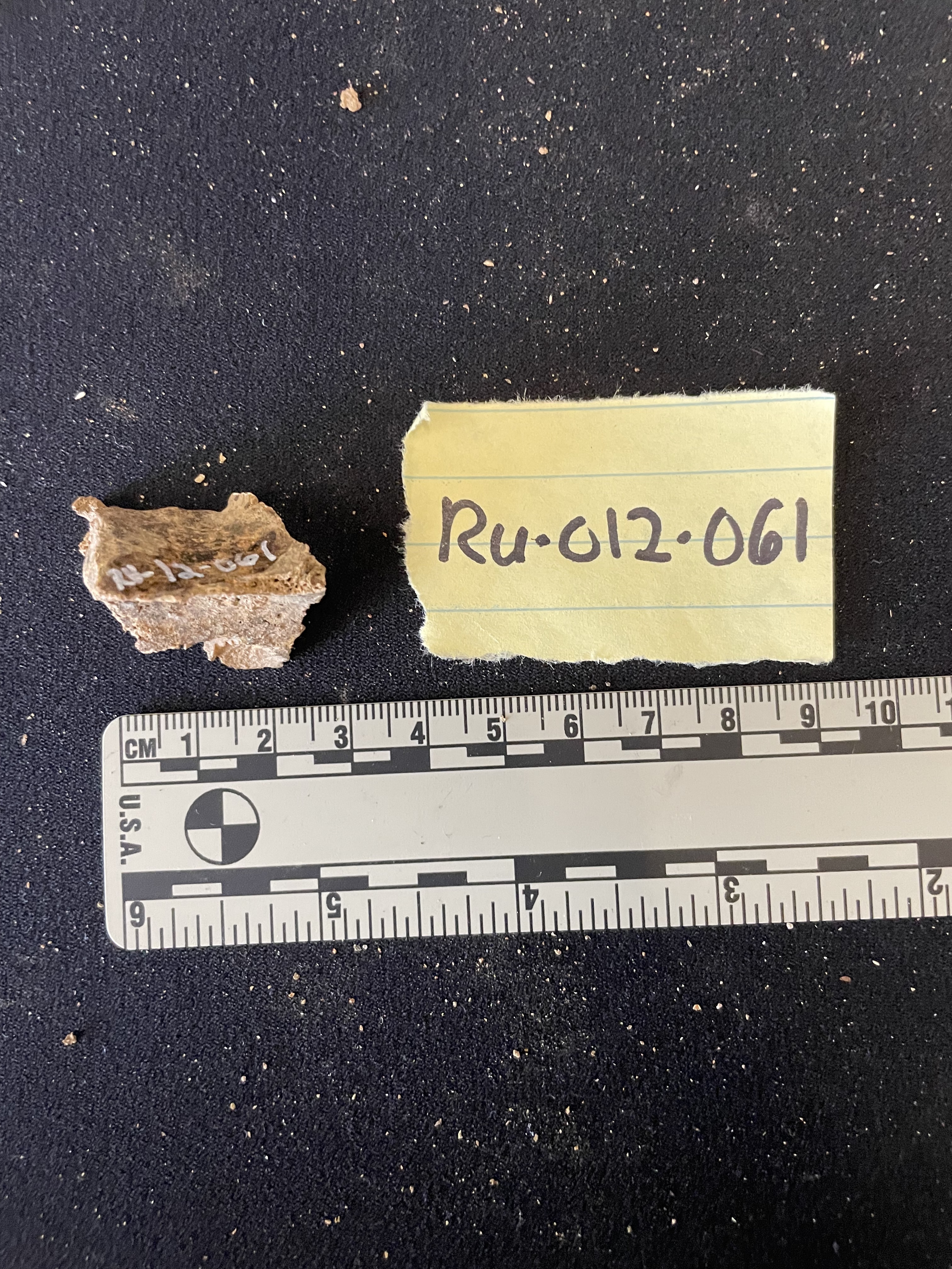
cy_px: 634
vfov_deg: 67.3
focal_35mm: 26
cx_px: 476
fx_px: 953
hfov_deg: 53.1
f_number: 1.6
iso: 500
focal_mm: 4.2
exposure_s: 1/60
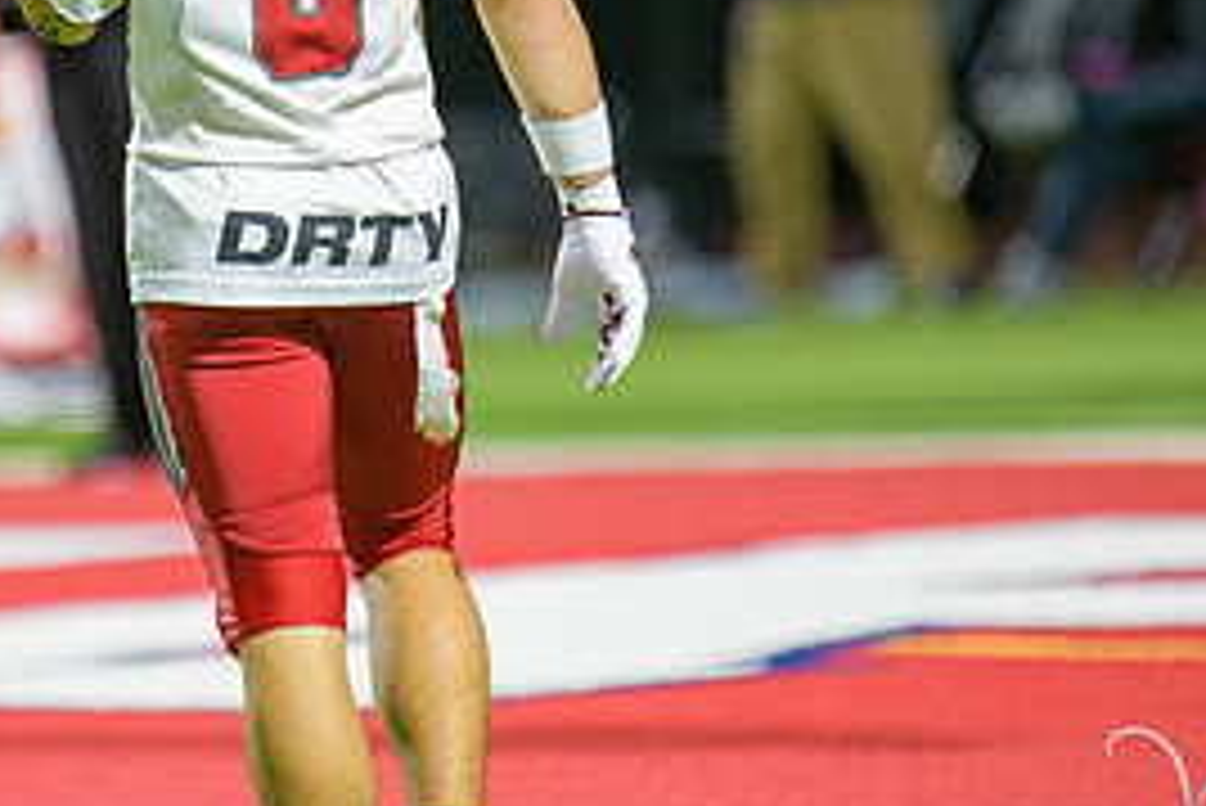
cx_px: 284
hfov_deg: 3.2
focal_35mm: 650
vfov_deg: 2.1
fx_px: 21786
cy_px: 187
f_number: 2.8
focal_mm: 300
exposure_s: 1/250
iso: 2000
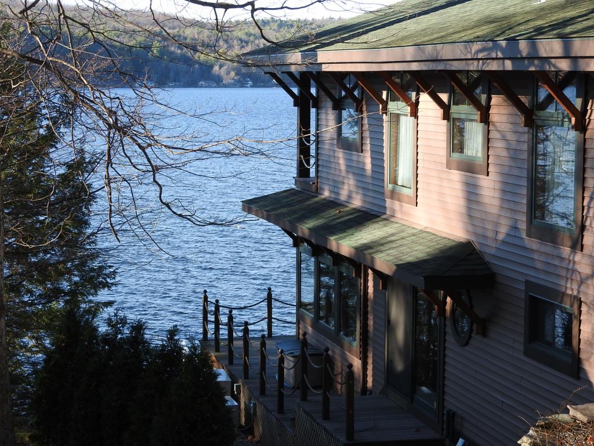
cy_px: 223
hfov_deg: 23.0
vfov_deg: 17.4
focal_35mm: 85
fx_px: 1459
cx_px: 297
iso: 100
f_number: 4.5
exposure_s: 1/160
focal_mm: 15.2
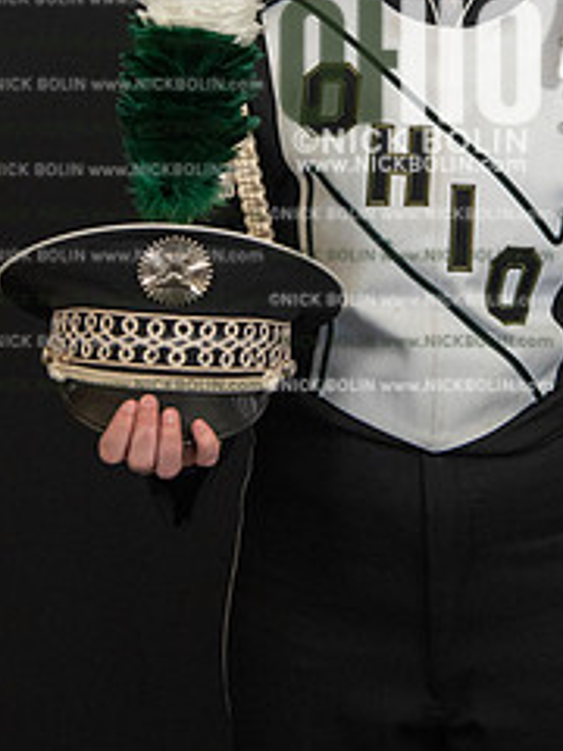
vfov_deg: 26.2
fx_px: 1561
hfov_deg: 20.3
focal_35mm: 72
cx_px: 410
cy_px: 84
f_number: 5.6
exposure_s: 1/640
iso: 2000
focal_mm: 40
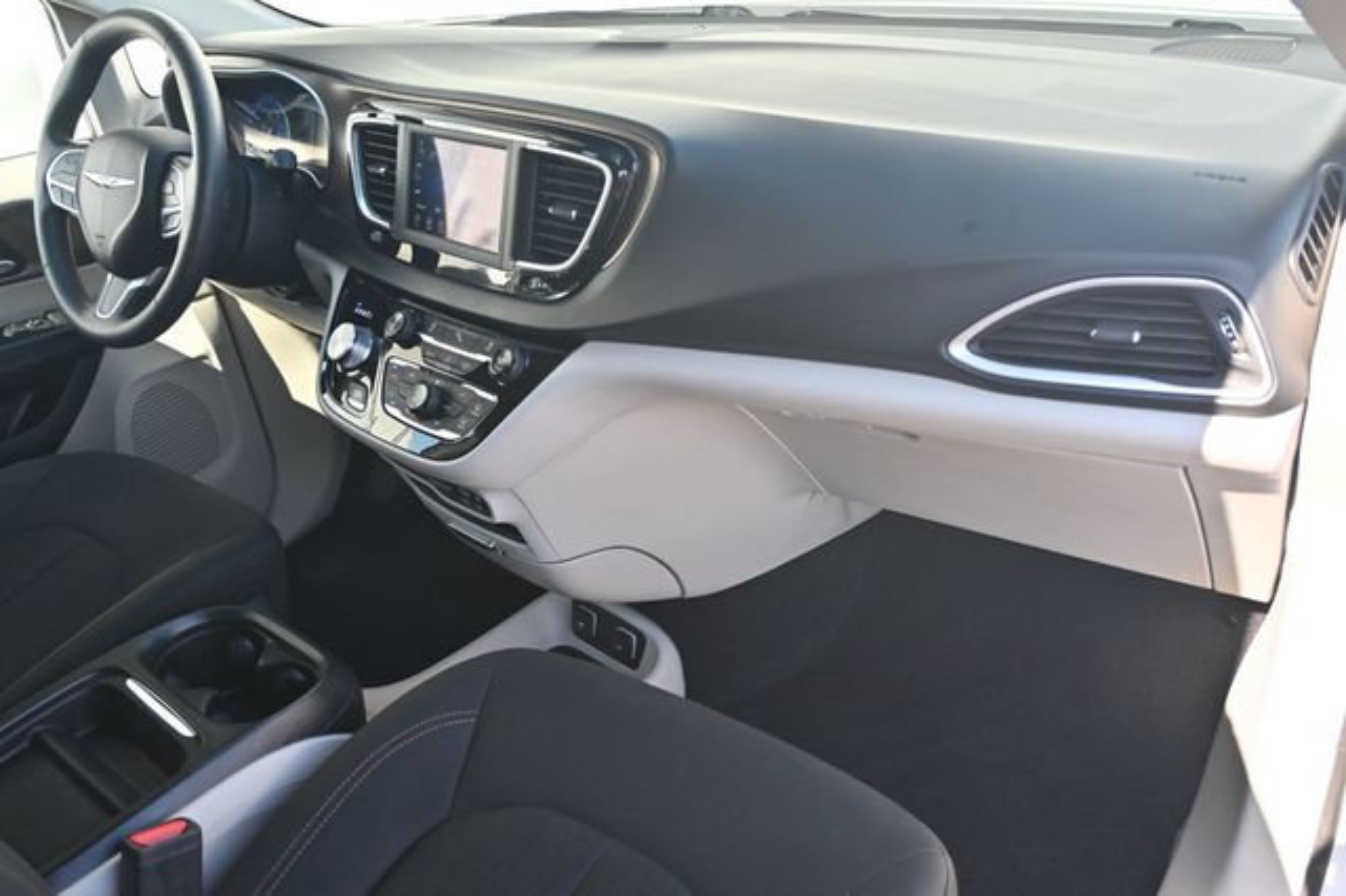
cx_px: 673
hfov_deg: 62.0
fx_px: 1121
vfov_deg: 43.6
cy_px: 448
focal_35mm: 30
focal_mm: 20
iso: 400
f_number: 3.8
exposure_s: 1/250
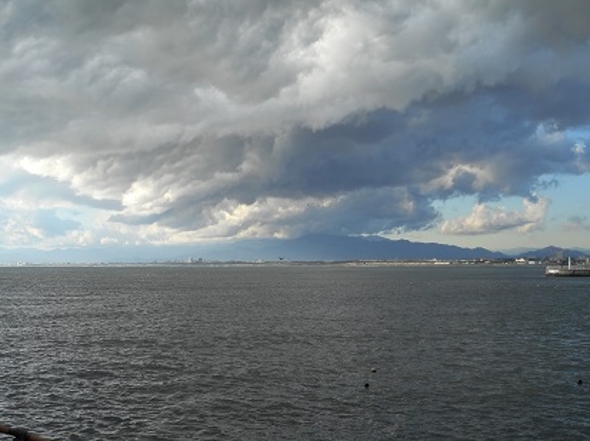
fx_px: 817
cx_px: 311
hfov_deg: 39.7
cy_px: 211
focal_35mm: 48
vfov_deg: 30.2
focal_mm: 7.9
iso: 80
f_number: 4.7
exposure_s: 1/320
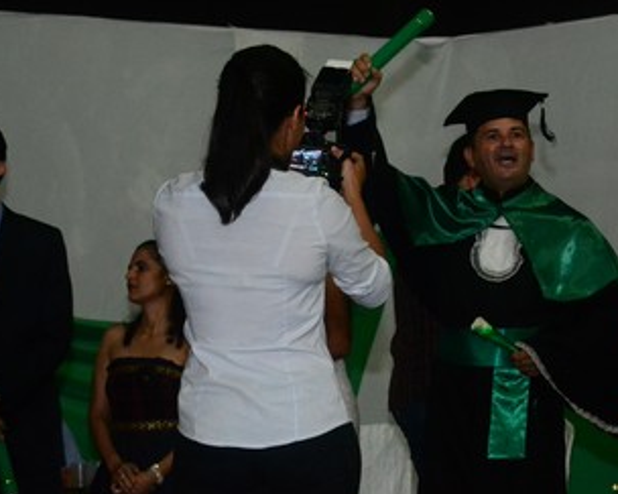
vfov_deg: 12.7
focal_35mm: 121
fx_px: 2212
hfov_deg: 15.8
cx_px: 443
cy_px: 236
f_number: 5.6
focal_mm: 58
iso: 3200
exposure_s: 1/80
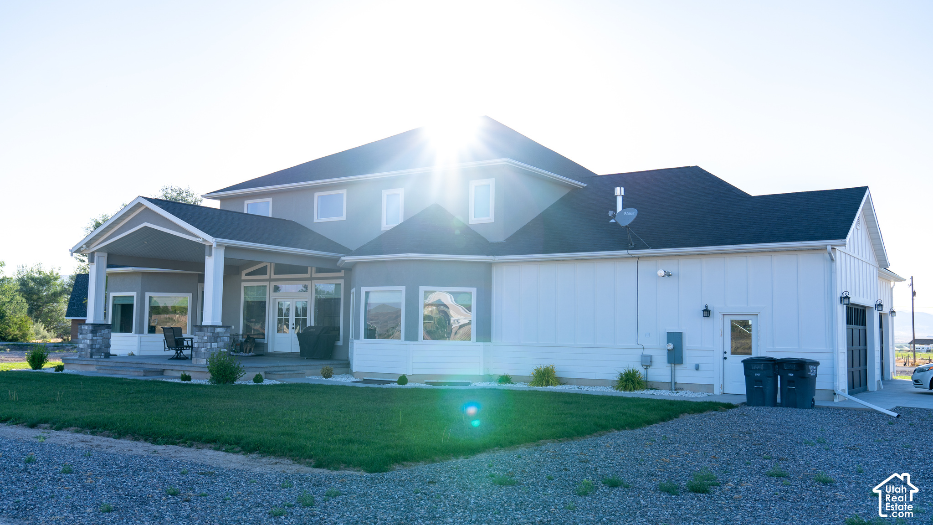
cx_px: 466
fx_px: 829
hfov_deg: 58.7
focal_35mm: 34
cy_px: 262
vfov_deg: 35.1
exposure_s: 1/500
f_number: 3.5
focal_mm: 32
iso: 100
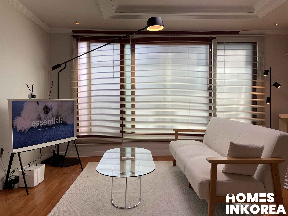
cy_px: 108
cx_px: 144
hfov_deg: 67.3
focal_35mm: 26
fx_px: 216
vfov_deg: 53.1
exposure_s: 1/481
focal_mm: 4.2
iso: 32
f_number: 1.6
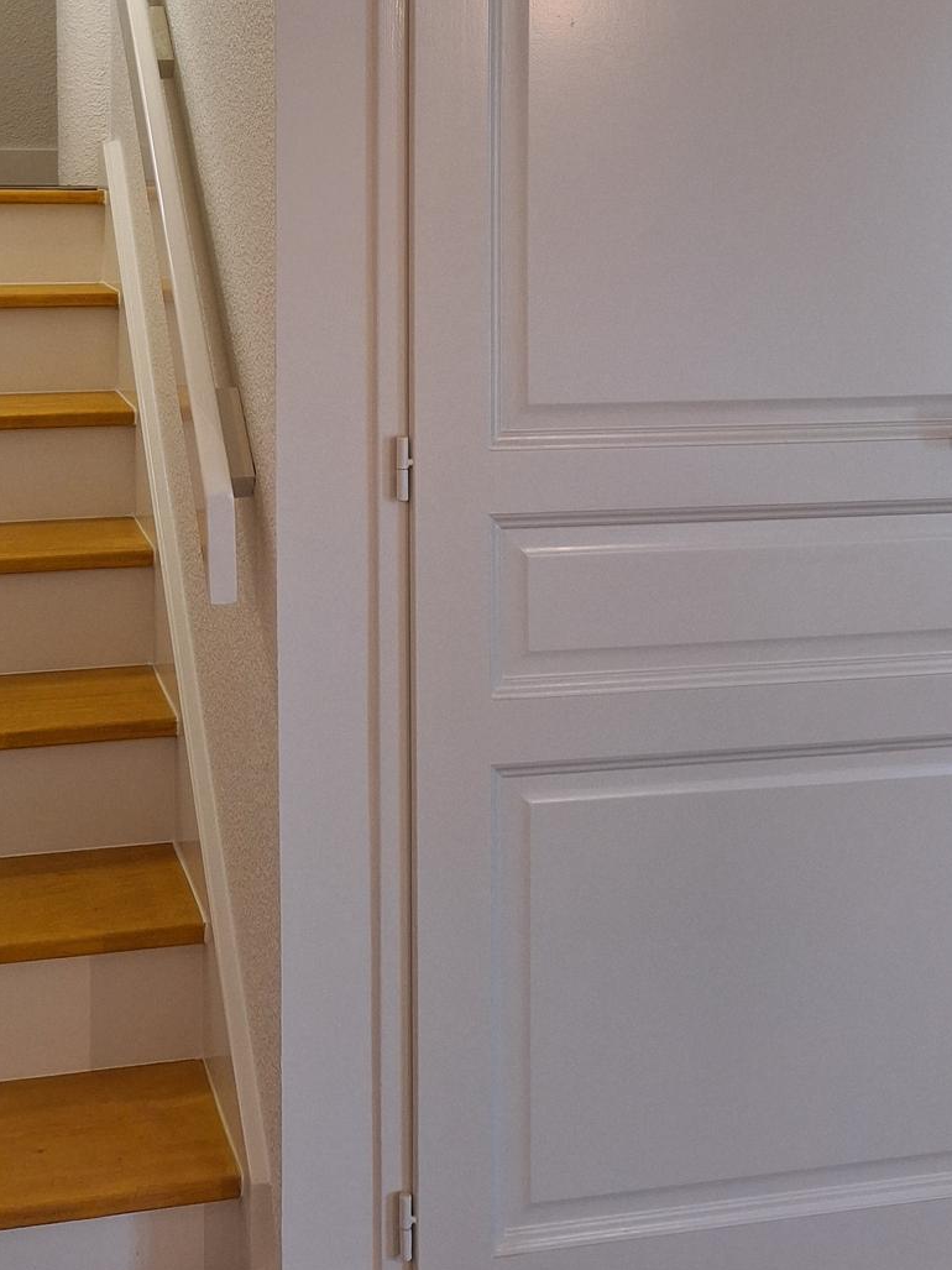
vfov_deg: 41.1
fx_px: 1577
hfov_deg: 33.1
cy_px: 176
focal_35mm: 43
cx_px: 273
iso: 200
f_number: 1.8
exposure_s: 1/40
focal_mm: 5.54
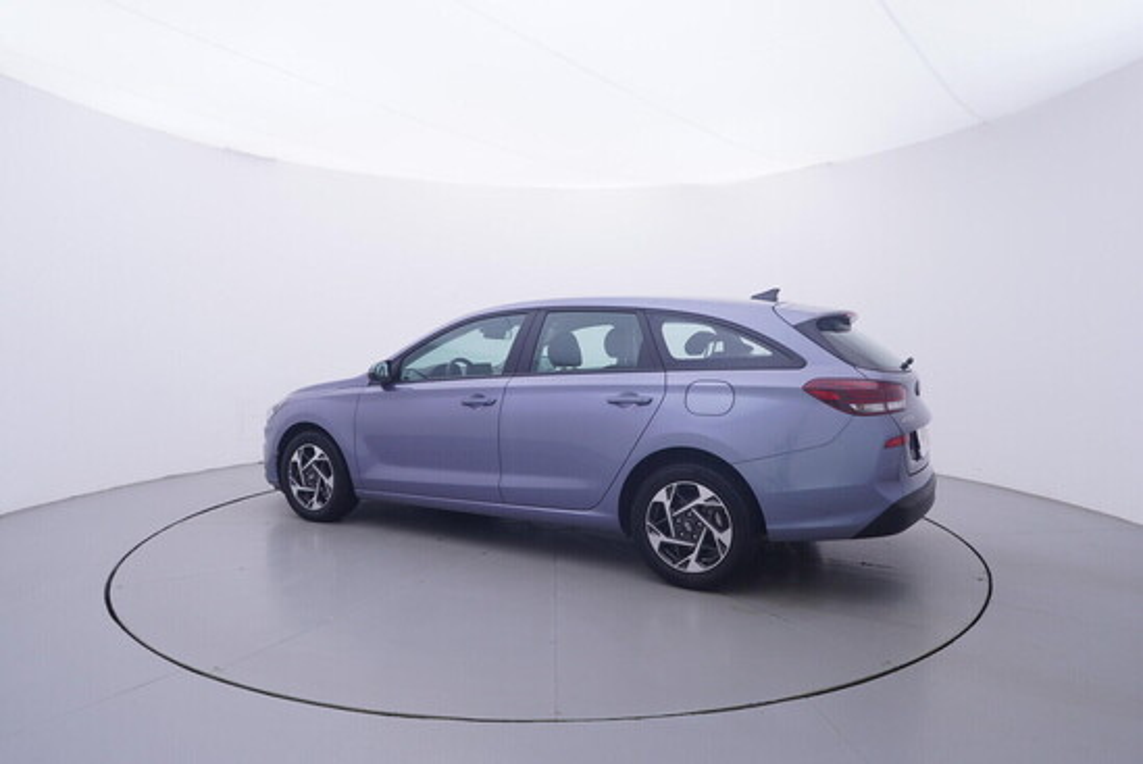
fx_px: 715
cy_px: 382
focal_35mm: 22
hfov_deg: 77.3
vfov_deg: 56.2
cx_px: 572
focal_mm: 15
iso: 200
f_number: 5
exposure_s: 1/80
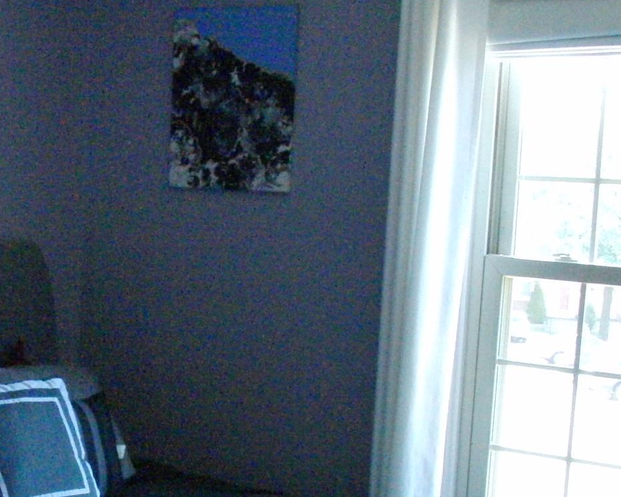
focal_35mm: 77
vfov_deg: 19.8
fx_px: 1415
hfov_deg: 24.2
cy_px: 363
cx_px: 86
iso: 1600
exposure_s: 1/100
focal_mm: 7.3
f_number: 4.7
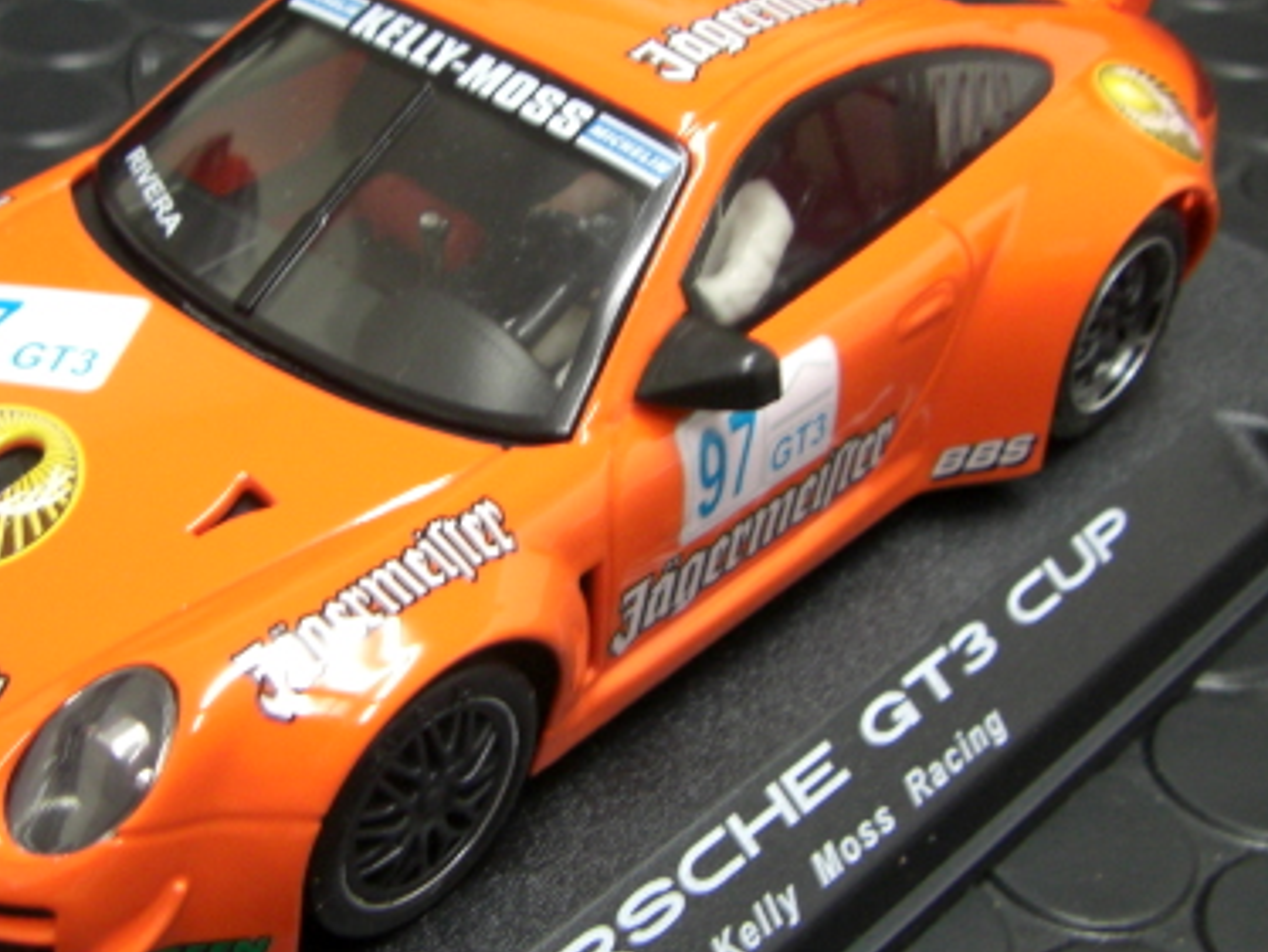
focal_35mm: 65
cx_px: 444
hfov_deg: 29.6
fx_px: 2383
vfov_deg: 22.6
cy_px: 423
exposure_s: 1/15
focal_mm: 6.3
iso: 200
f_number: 3.4
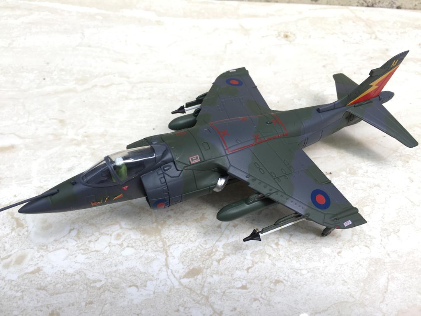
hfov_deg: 61.7
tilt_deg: -52.1
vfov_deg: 48.2
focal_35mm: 29
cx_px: 210
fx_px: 353
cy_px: 158
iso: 32
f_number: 2.2
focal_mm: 4.15
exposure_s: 1/50
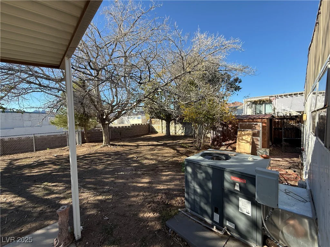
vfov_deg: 85.7
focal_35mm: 14
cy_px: 124
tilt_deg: -1.8
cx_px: 165
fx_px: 133
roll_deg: +0.8
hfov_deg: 102.1
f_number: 2.2
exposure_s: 1/770
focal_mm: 2.22
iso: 64
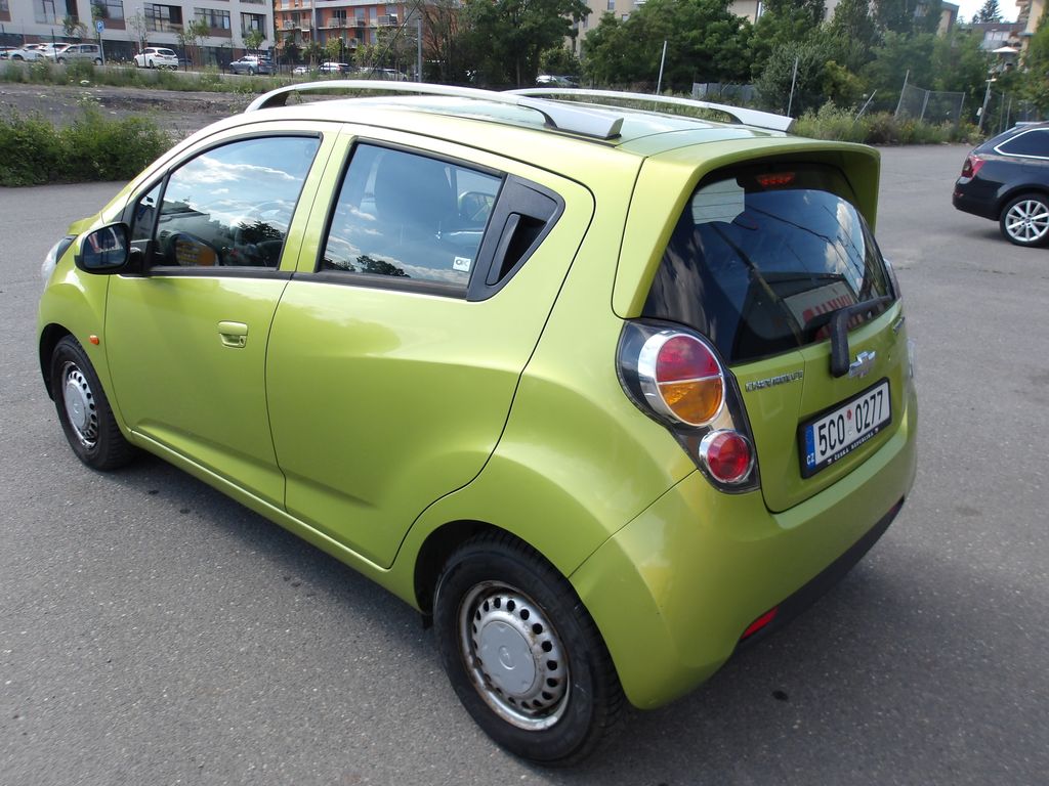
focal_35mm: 27
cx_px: 524
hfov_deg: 65.3
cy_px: 393
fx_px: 818
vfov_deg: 51.4
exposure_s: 1/576
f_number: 3
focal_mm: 4.9
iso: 100
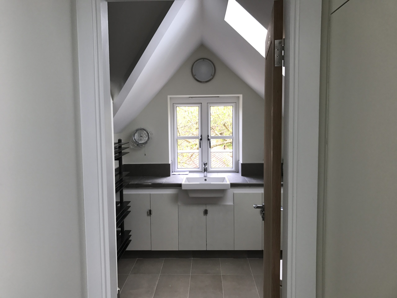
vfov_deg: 49.7
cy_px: 149
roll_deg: +0.2
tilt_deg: -3.6
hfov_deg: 63.4
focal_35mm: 28
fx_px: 321
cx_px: 198
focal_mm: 3.99
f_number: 1.8
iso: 25
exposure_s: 1/100
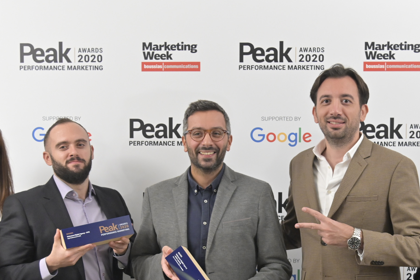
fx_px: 852
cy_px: 221
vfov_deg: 18.5
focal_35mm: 73
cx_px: 233
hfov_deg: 27.7
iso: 4000
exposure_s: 1/125
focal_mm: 44
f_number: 4
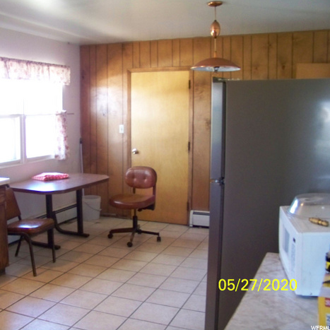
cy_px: 161
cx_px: 107
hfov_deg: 41.3
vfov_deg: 41.9
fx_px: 431
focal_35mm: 40
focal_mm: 5.85
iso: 400
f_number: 2.8
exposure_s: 1/30
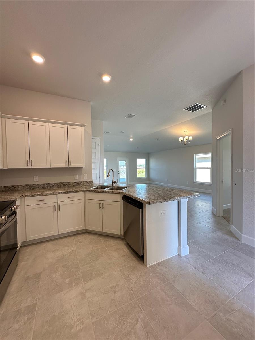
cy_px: 170
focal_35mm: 14
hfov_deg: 85.7
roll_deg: +1.0
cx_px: 128
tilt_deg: -1.2
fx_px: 138
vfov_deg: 102.1
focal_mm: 2.22
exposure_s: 1/120
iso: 100
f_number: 2.2
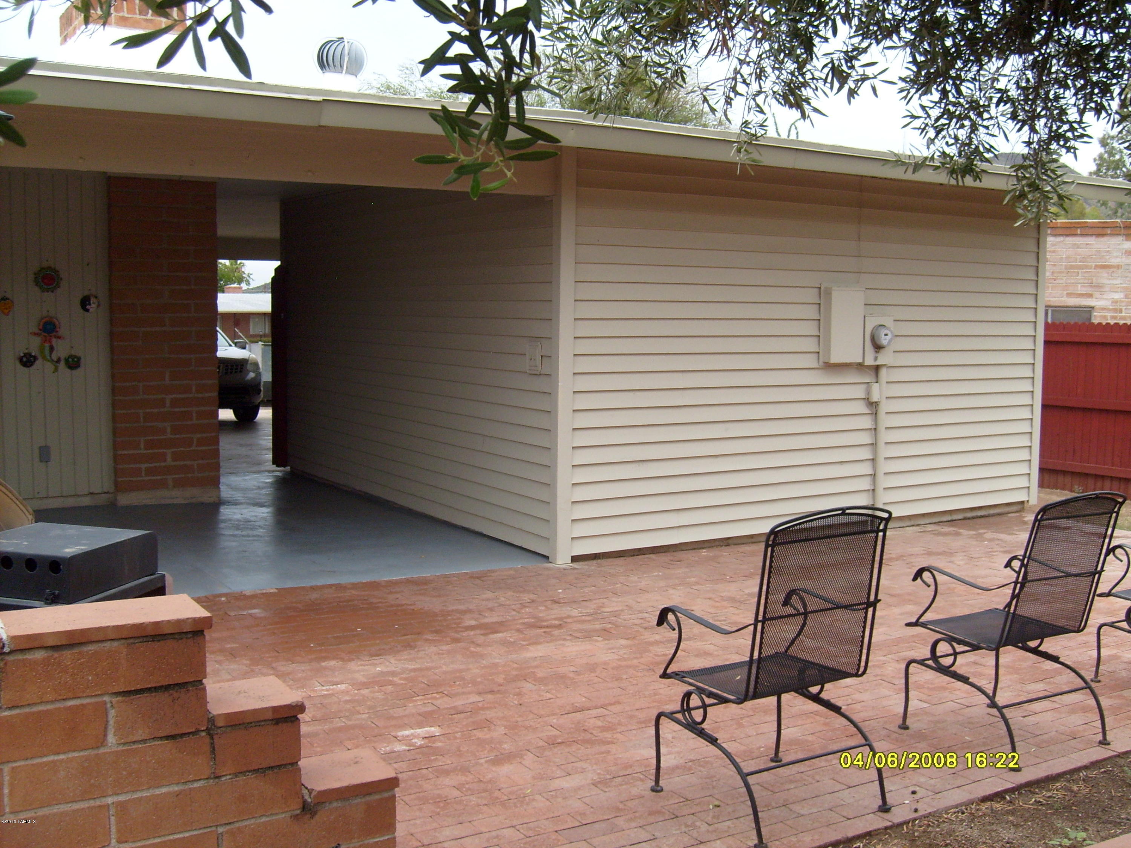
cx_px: 566
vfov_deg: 40.7
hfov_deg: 52.6
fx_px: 1144
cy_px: 424
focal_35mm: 35
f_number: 7.1
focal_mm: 5.8
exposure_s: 1/180
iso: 80
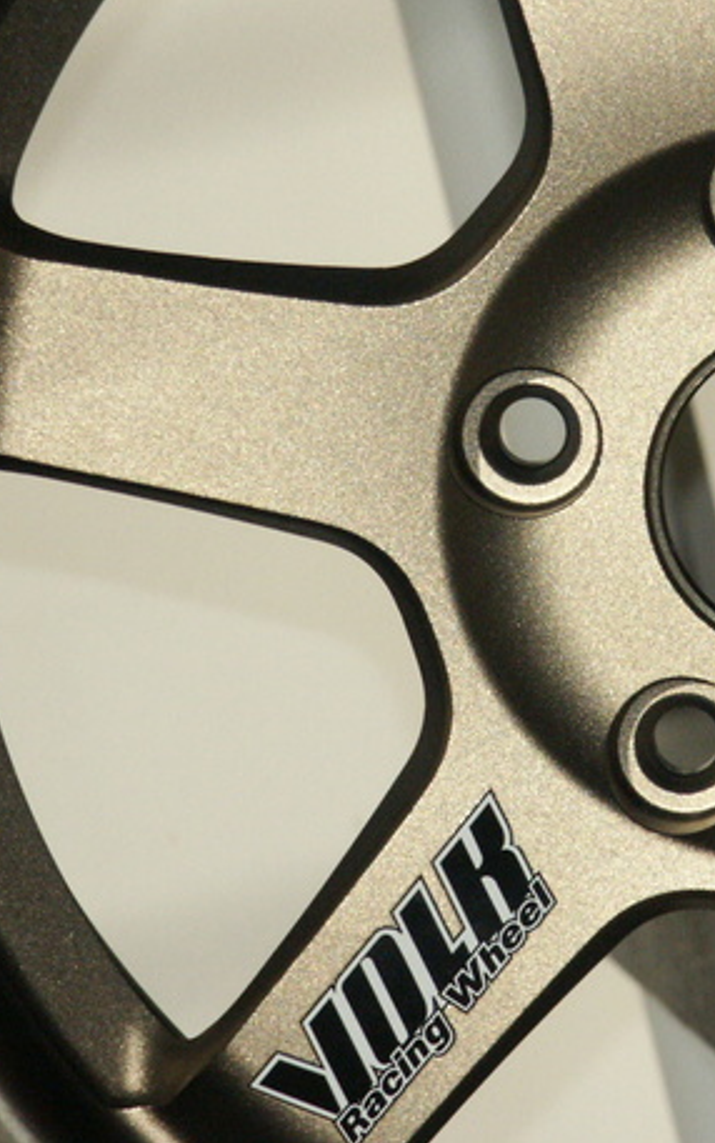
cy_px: 443
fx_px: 11556
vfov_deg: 5.7
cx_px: 842
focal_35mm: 371
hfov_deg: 3.5
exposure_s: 1/750
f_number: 4.5
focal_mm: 50.69
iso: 200
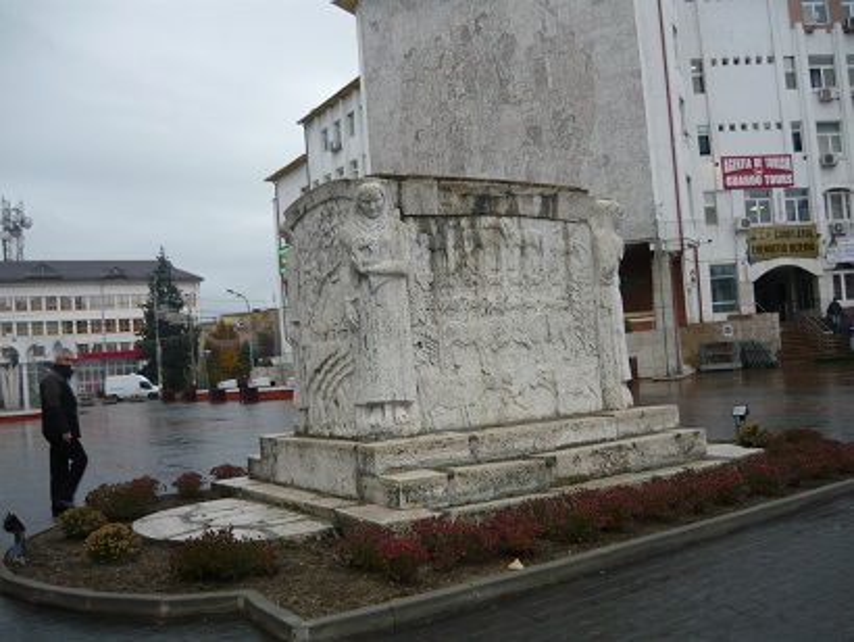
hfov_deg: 55.3
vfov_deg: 43.0
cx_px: 427
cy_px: 321
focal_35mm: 33
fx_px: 815
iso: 100
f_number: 2.8
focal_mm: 5.5
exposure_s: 1/80
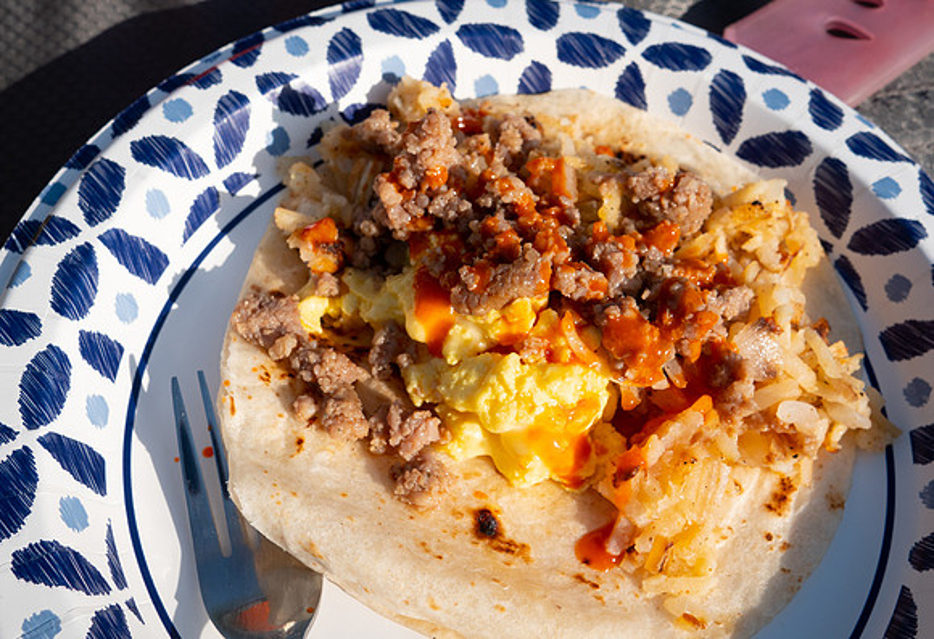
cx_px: 511
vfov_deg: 35.0
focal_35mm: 39
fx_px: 1012
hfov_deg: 49.5
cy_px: 367
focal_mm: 15
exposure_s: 1/1000
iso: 200
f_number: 5
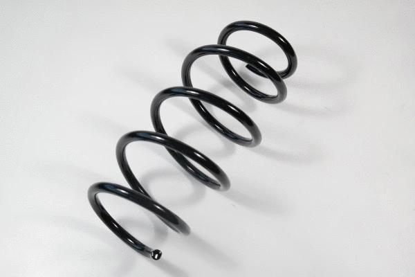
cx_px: 208
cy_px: 138
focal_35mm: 50
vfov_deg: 27.0
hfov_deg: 39.6
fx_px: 576
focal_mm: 33
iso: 200
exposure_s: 1/50
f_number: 4.5
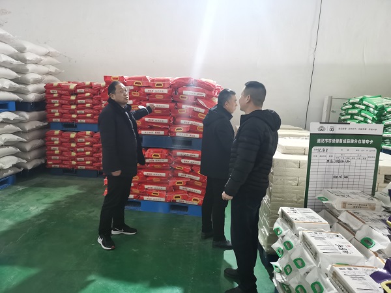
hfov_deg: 65.3
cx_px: 196
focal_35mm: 27
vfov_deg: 51.4
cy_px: 146
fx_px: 305
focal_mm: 5.58
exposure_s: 1/25
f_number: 1.8
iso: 640
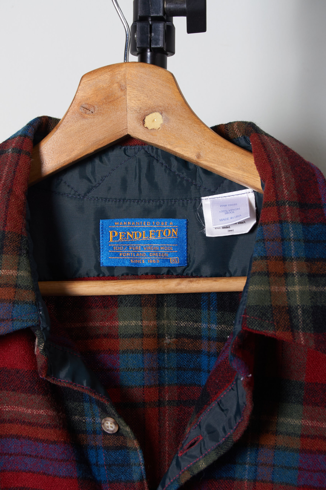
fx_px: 1124
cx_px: 163
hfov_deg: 16.5
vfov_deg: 24.6
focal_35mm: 82
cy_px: 245
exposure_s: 1/100
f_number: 9
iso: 200
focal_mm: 55
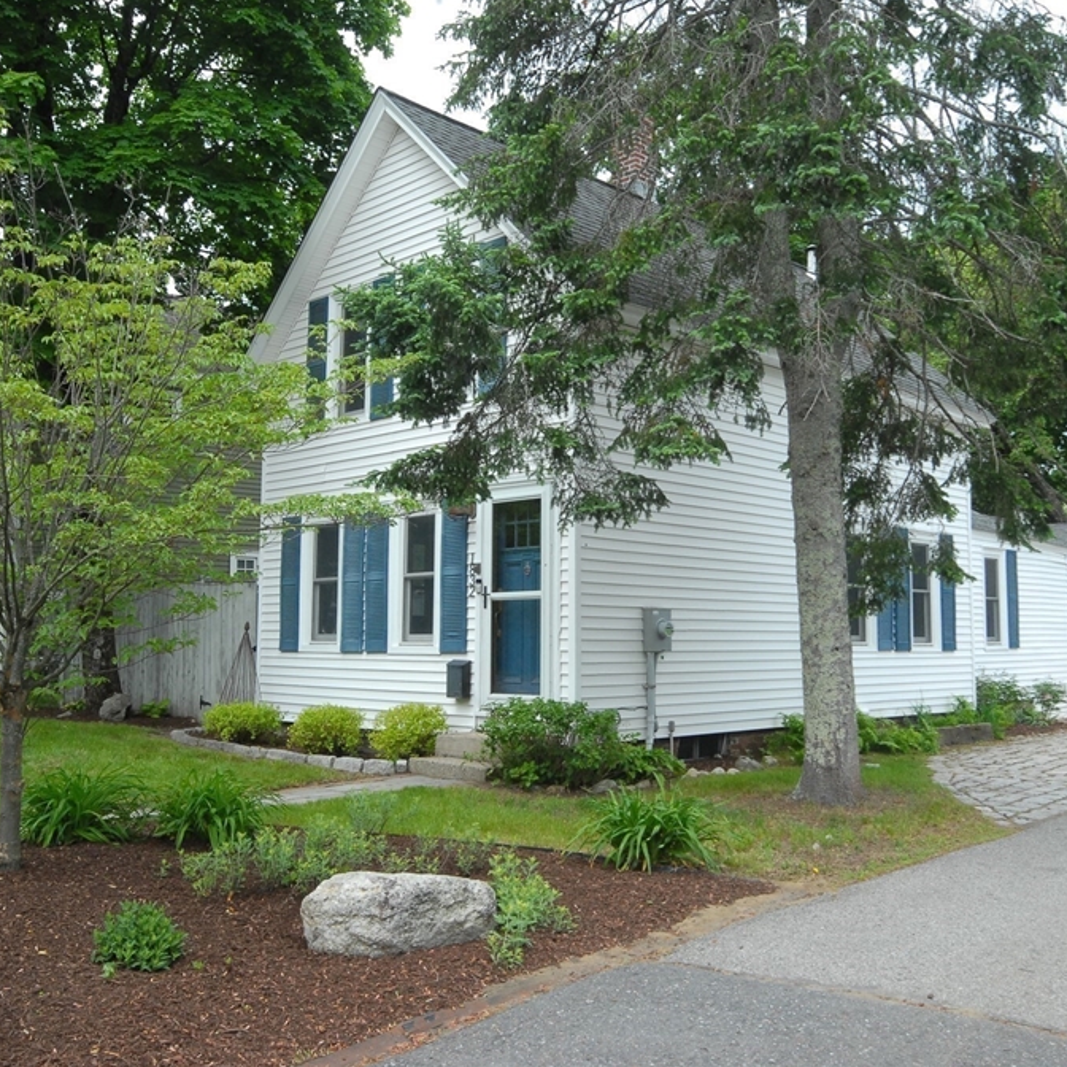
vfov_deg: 47.2
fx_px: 1221
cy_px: 526
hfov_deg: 47.2
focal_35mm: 35
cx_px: 581
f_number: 14
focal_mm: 18
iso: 400
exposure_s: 1/100
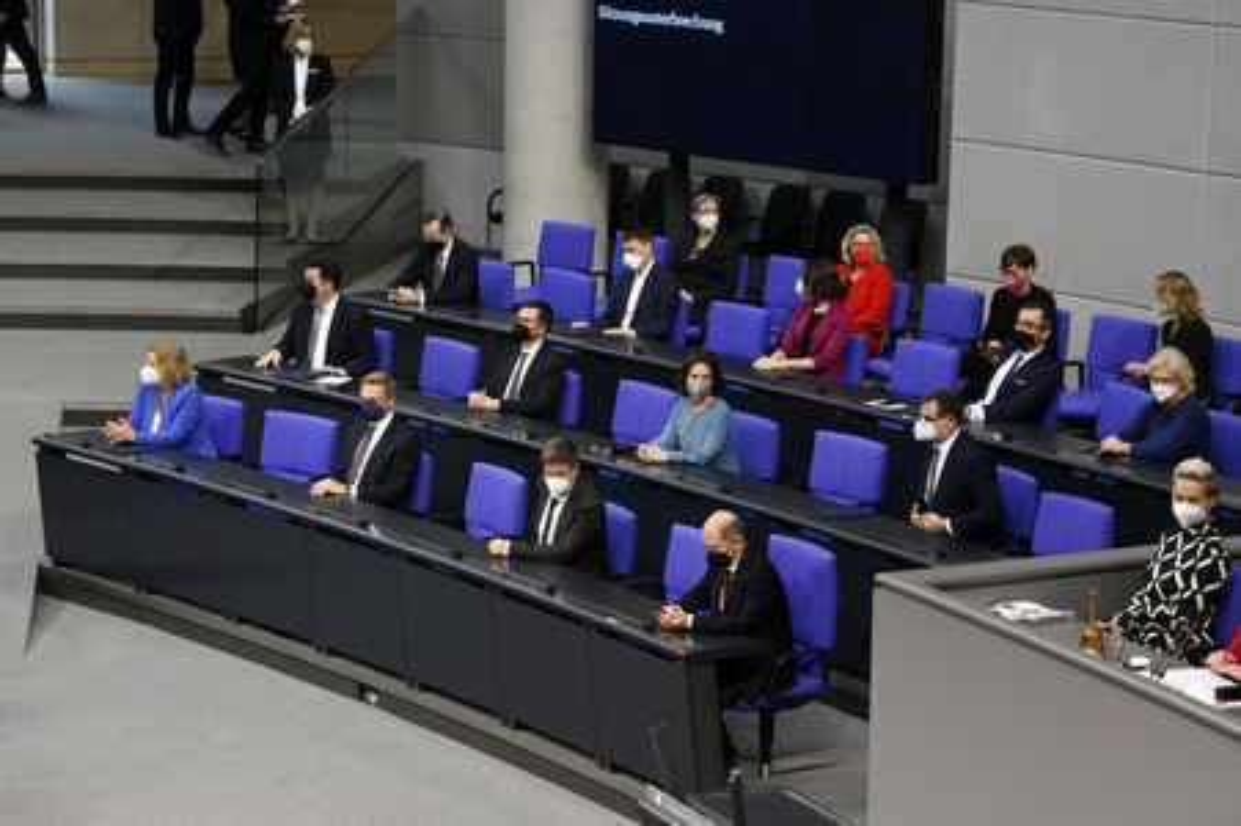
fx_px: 3617
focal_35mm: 105
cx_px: 620
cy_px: 413
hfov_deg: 19.5
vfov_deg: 13.0
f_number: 5.6
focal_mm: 105
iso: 6400
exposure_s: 1/320
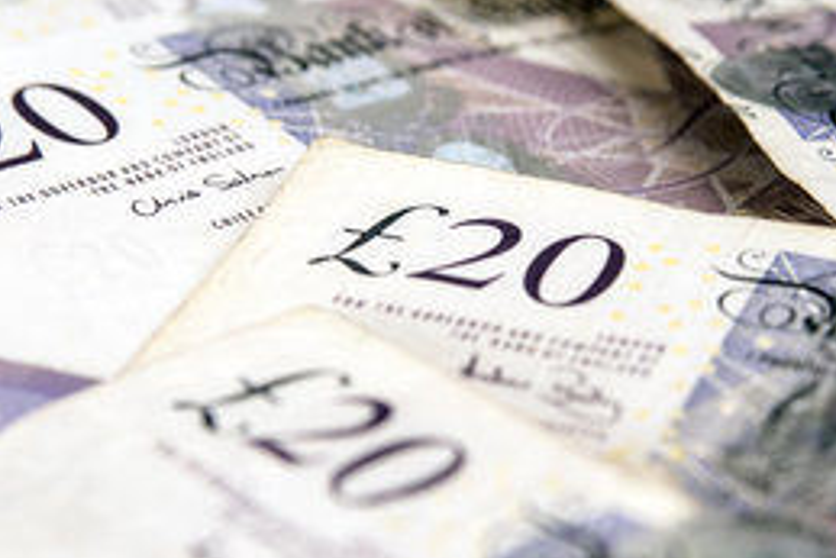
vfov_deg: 5.6
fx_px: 5716
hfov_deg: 8.4
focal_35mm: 246
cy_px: 232
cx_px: 487
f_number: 5
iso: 800
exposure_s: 1/60
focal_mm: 75
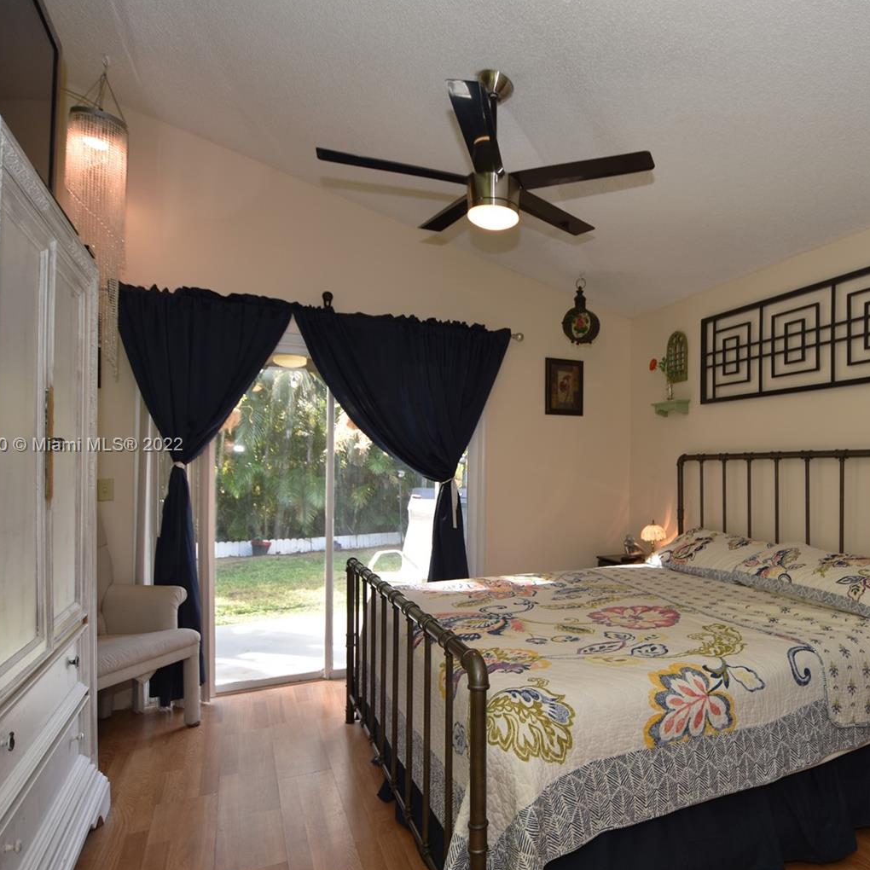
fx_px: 569
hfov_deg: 72.2
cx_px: 593
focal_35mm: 20
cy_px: 446
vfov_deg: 74.8
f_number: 4
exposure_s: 1/60
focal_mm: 10
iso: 100
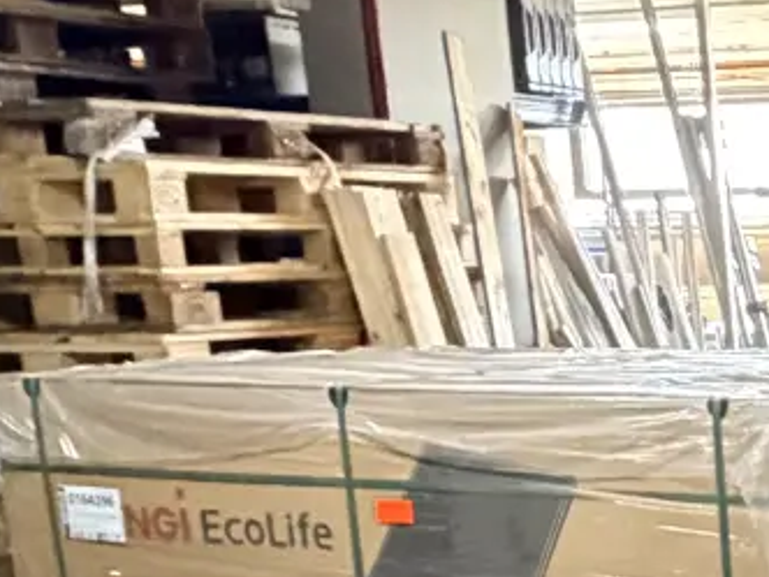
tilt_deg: -13.2
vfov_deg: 17.2
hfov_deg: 20.1
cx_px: 1216
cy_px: 723
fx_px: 1799
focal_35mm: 81
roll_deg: +0.9
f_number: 2.2
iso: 800
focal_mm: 2.22
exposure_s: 1/50
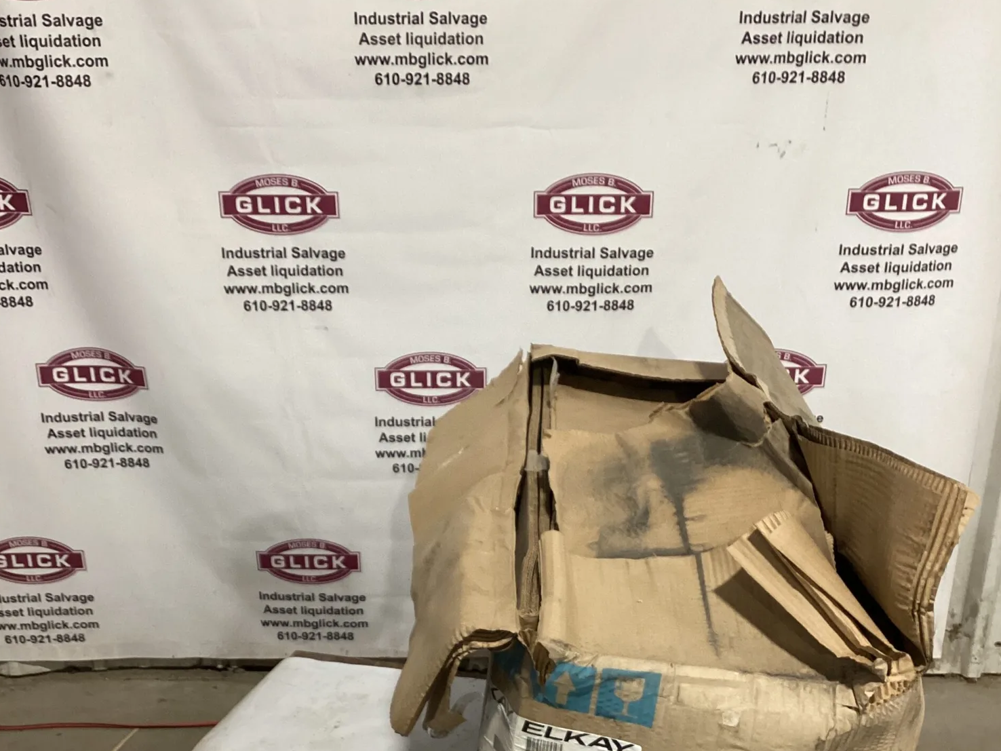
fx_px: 1215
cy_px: 595
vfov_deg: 33.4
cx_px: 504
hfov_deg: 44.8
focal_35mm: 42
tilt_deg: -25.5
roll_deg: +1.7
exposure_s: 1/50
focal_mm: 3.3
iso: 320
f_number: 2.4
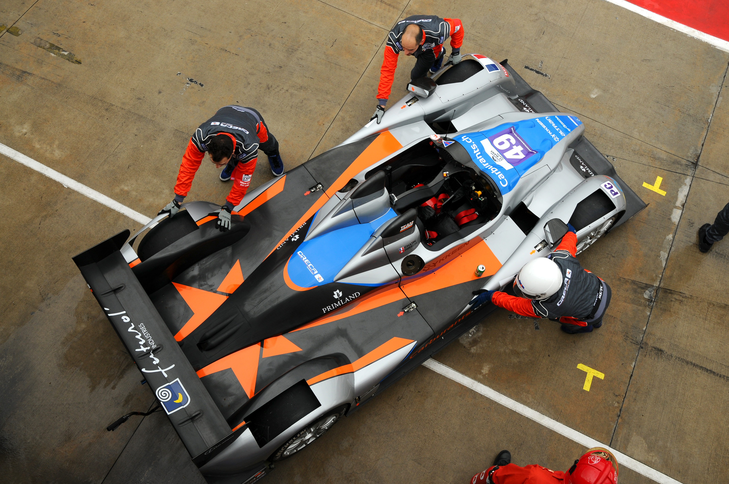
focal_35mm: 33
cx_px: 364
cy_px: 242
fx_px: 667
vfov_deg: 39.9
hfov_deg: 57.3
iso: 200
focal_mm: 22
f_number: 7.1
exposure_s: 1/160
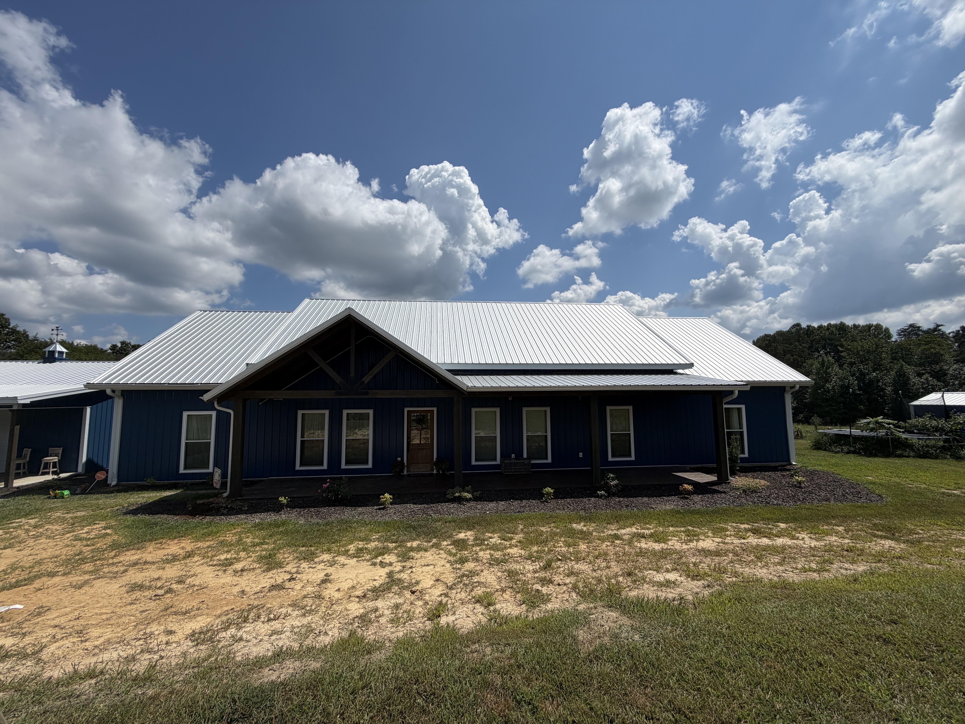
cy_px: 362
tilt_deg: +4.3
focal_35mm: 14
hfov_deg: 102.1
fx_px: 390
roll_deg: +0.4
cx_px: 482
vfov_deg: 85.7
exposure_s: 1/2024
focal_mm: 2.22
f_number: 2.2
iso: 20
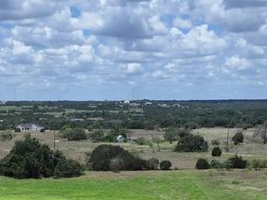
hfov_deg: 22.0
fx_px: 672
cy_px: 347
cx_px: 27
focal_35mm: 87
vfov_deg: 15.0
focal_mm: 12.29
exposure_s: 1/320
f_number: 2.8
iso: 100
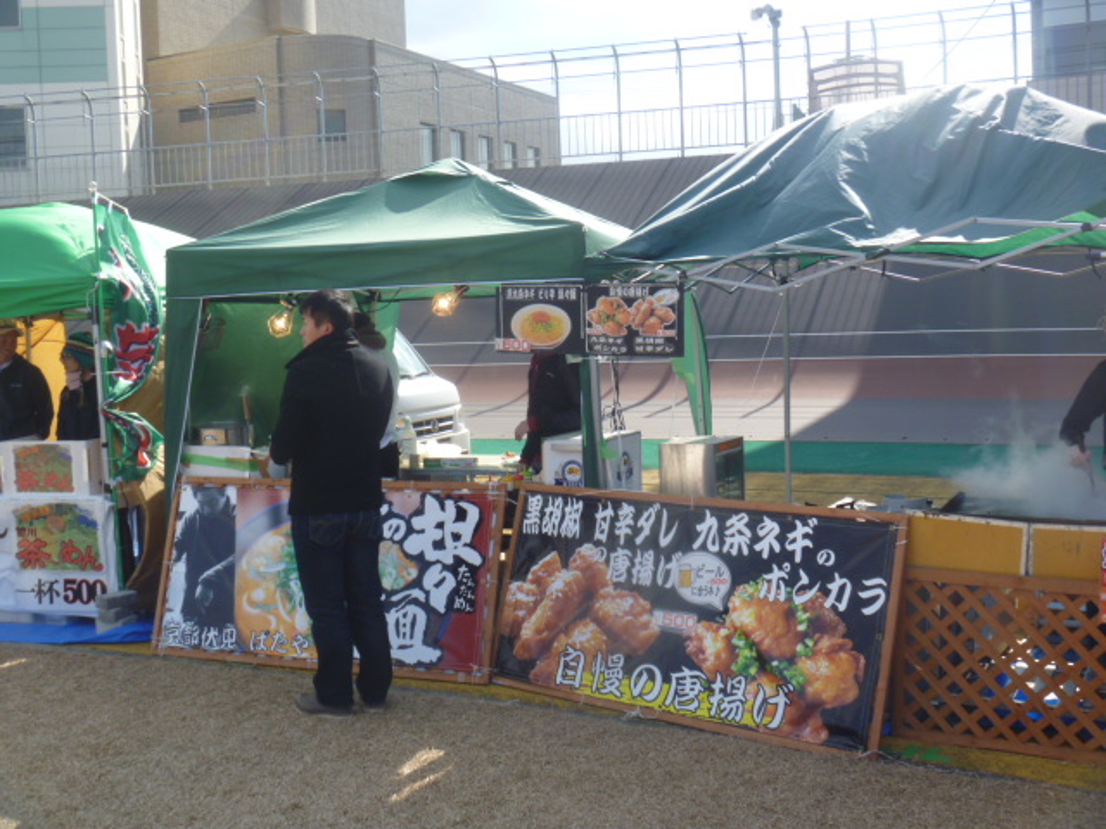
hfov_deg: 52.6
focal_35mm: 35
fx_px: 1118
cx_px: 553
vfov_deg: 40.7
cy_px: 414
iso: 80
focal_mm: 6.3
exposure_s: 1/250
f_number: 4.5
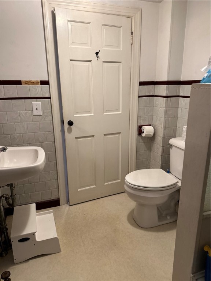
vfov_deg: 71.6
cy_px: 140
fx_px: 195
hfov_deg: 56.8
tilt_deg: -14.3
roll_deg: -0.7
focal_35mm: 24
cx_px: 106
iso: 200
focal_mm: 6.86
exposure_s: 1/60
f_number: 1.78
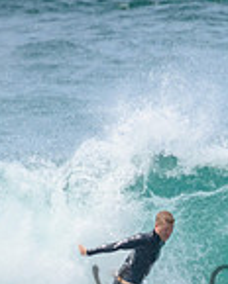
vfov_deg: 0.6
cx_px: 295
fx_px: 25288
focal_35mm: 2998
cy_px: 279
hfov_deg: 0.5
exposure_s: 1/2000
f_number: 11
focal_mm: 800
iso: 900
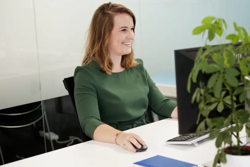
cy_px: 73
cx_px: 148
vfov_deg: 15.5
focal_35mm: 88
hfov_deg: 23.1
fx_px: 611
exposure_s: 1/60
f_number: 3.2
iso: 640
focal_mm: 70
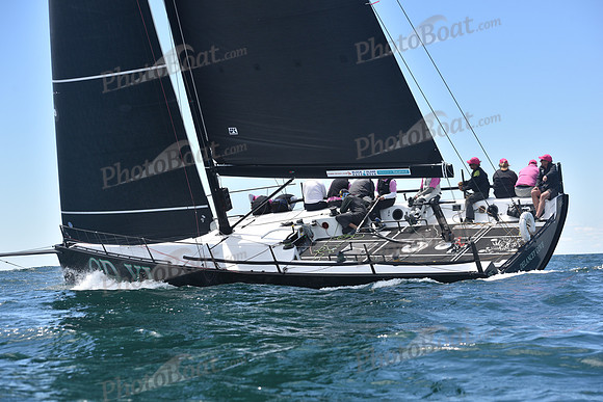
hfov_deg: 28.8
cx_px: 302
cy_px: 201
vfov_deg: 19.5
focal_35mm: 70
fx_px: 1173
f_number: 7.1
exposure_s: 1/800
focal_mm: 70
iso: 250
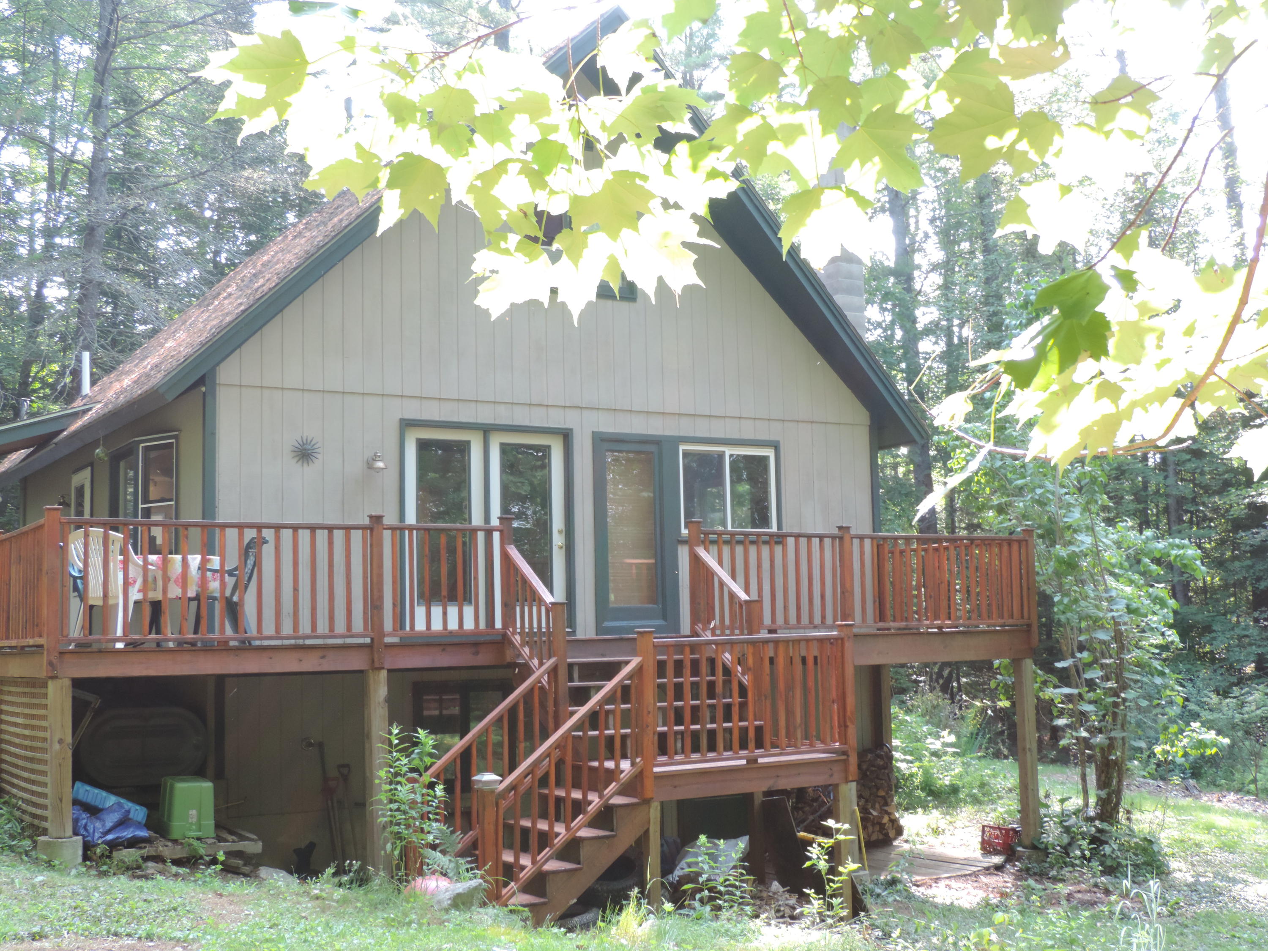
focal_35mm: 43
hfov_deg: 43.9
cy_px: 476
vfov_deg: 33.6
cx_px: 634
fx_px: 1575
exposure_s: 1/50
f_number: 3.4
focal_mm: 7.6
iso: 125
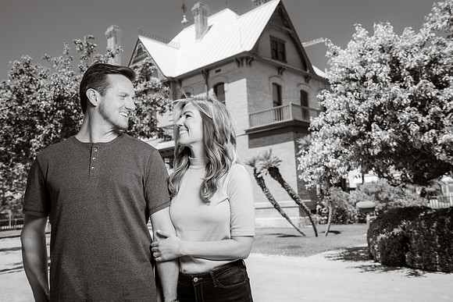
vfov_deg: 37.9
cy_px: 151
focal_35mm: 35
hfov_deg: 54.4
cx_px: 226
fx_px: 440
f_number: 4
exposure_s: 1/250
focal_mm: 35
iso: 50
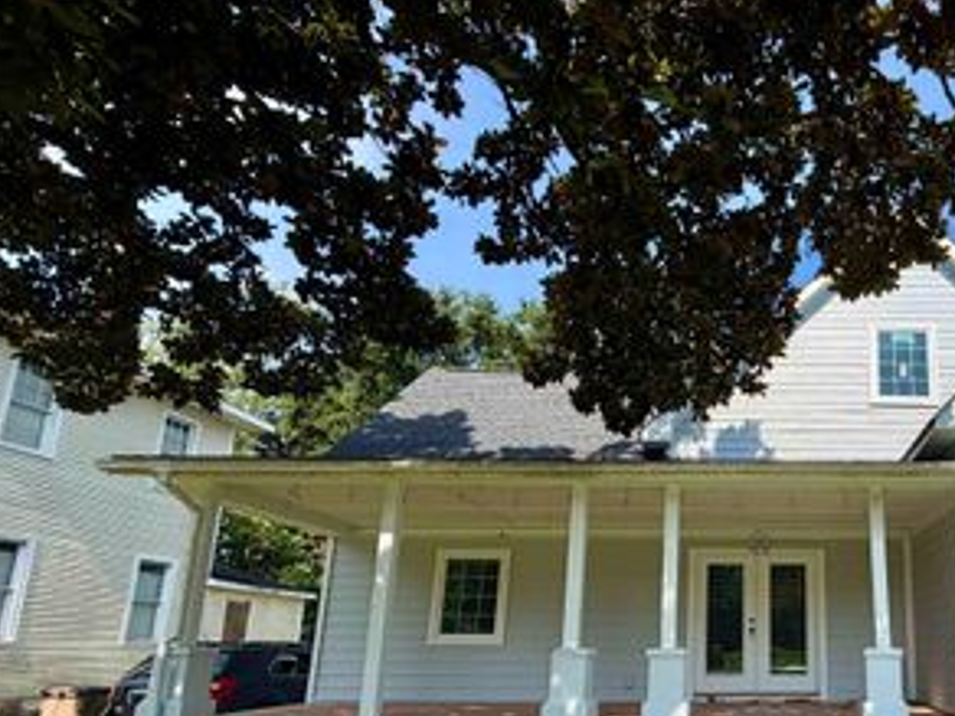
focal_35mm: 24
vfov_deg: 54.8
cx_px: 765
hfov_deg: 65.1
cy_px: 515
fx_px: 662
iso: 25
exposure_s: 1/770
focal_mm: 2.22
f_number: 2.2
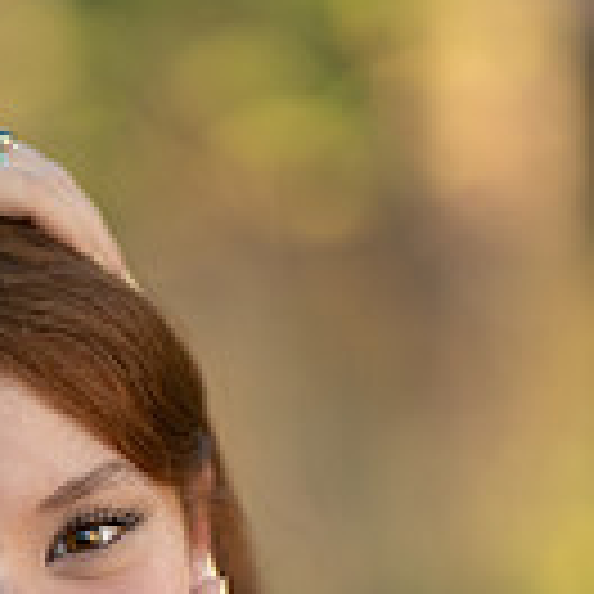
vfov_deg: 7.0
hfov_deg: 7.1
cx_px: -63
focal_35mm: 246
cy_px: 896
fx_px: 4776
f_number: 1.2
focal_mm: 85
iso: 160
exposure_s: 1/320
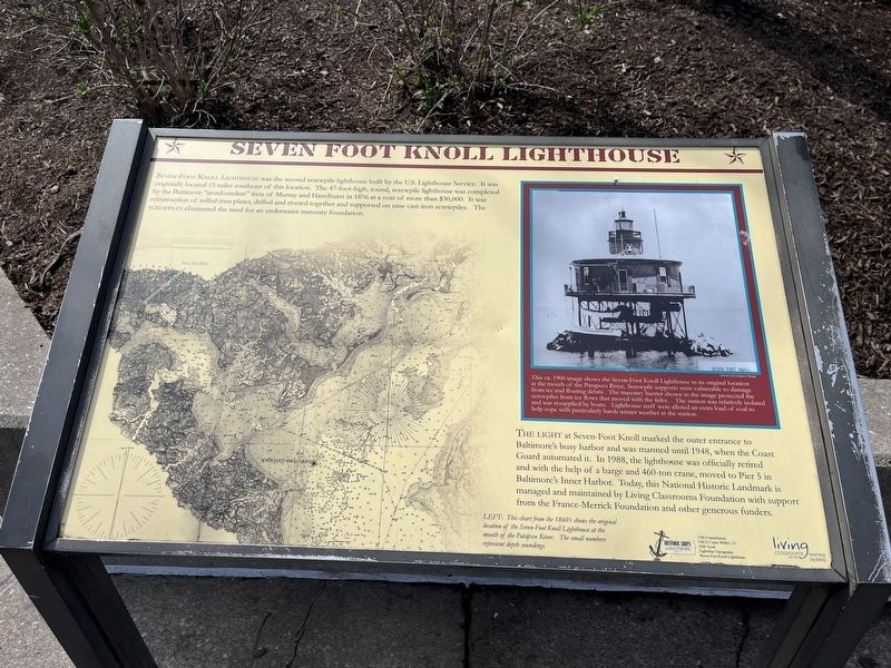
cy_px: 334
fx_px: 669
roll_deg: +0.4
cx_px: 446
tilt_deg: -36.2
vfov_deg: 53.1
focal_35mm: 26
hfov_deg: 67.3
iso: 50
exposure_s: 1/4016
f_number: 1.6
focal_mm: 5.1
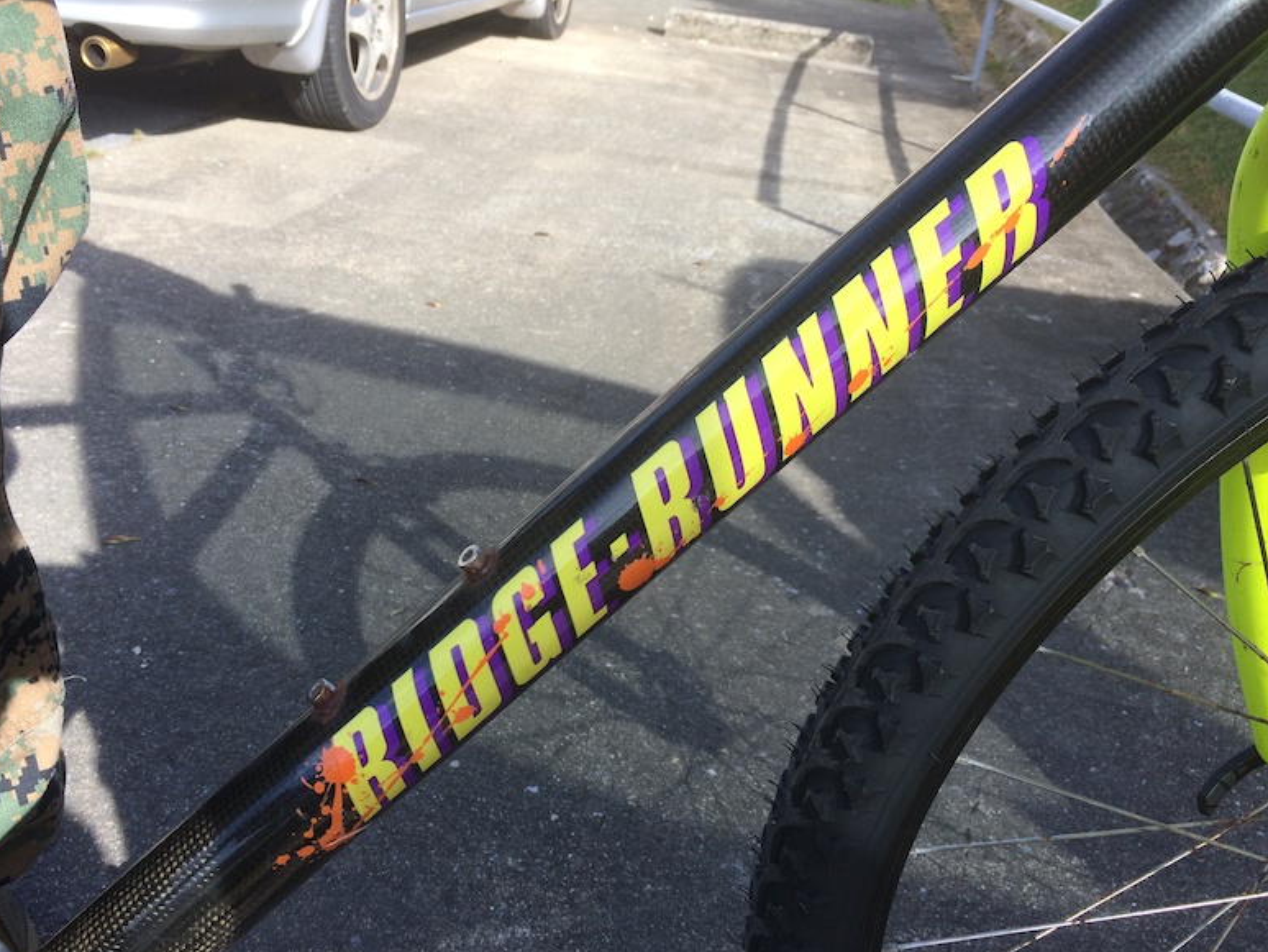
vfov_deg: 46.8
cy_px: 489
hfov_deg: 59.9
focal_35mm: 30
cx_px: 613
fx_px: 1099
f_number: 2.2
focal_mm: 4.15
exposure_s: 1/612
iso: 32
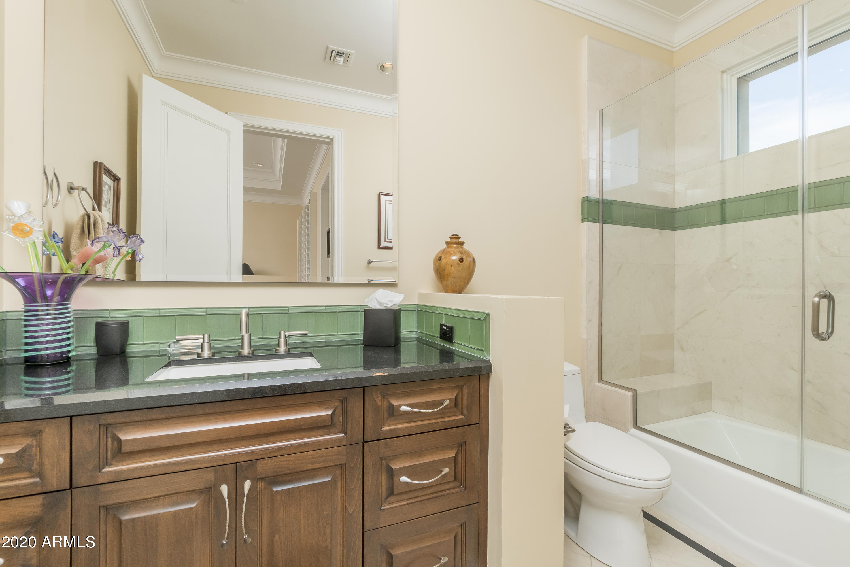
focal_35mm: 15
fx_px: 354
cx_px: 425
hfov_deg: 100.4
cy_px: 284
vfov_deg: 77.3
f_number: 8
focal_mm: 10
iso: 500
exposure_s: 1/200
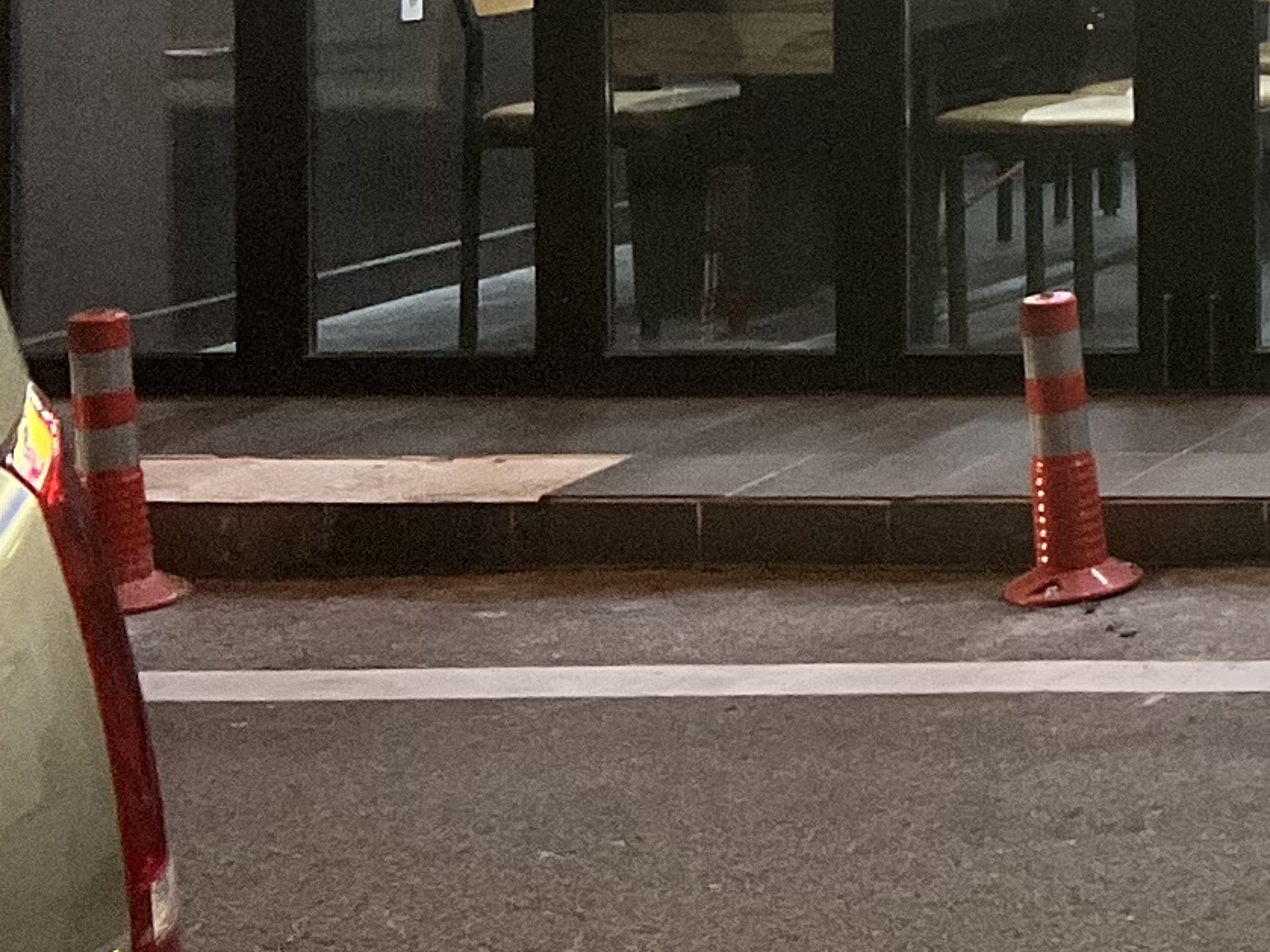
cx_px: 2699
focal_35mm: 125
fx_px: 4585
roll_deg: +0.4
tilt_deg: -0.4
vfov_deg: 11.4
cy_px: -430
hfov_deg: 13.2
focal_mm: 5.7
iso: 100
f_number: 1.5
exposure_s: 1/120
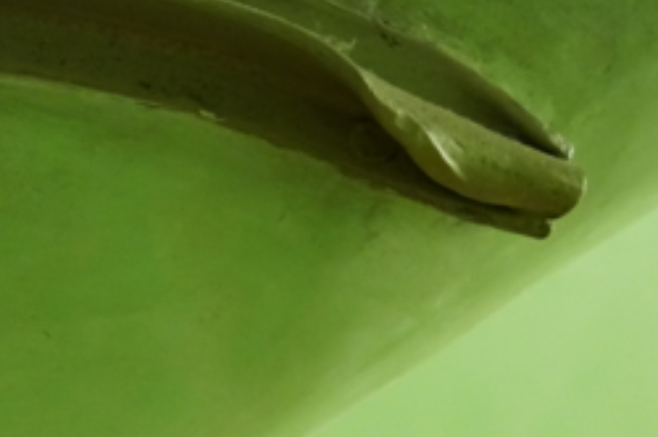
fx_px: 1990
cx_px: -89
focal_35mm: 109
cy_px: 111
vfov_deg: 12.5
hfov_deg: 18.0
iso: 6400
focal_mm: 34
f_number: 4
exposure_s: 1/60
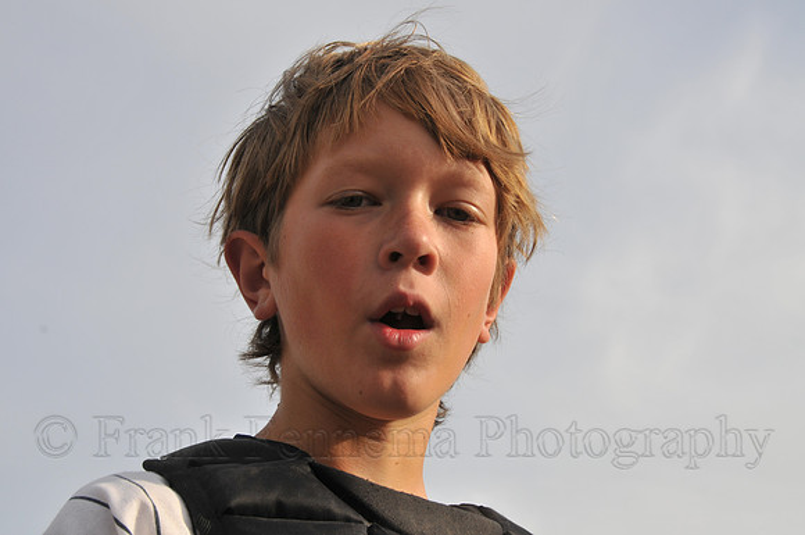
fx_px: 1474
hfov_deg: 30.6
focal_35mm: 66
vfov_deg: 20.6
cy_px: 268
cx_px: 402
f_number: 11
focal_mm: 44
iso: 200
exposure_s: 1/250
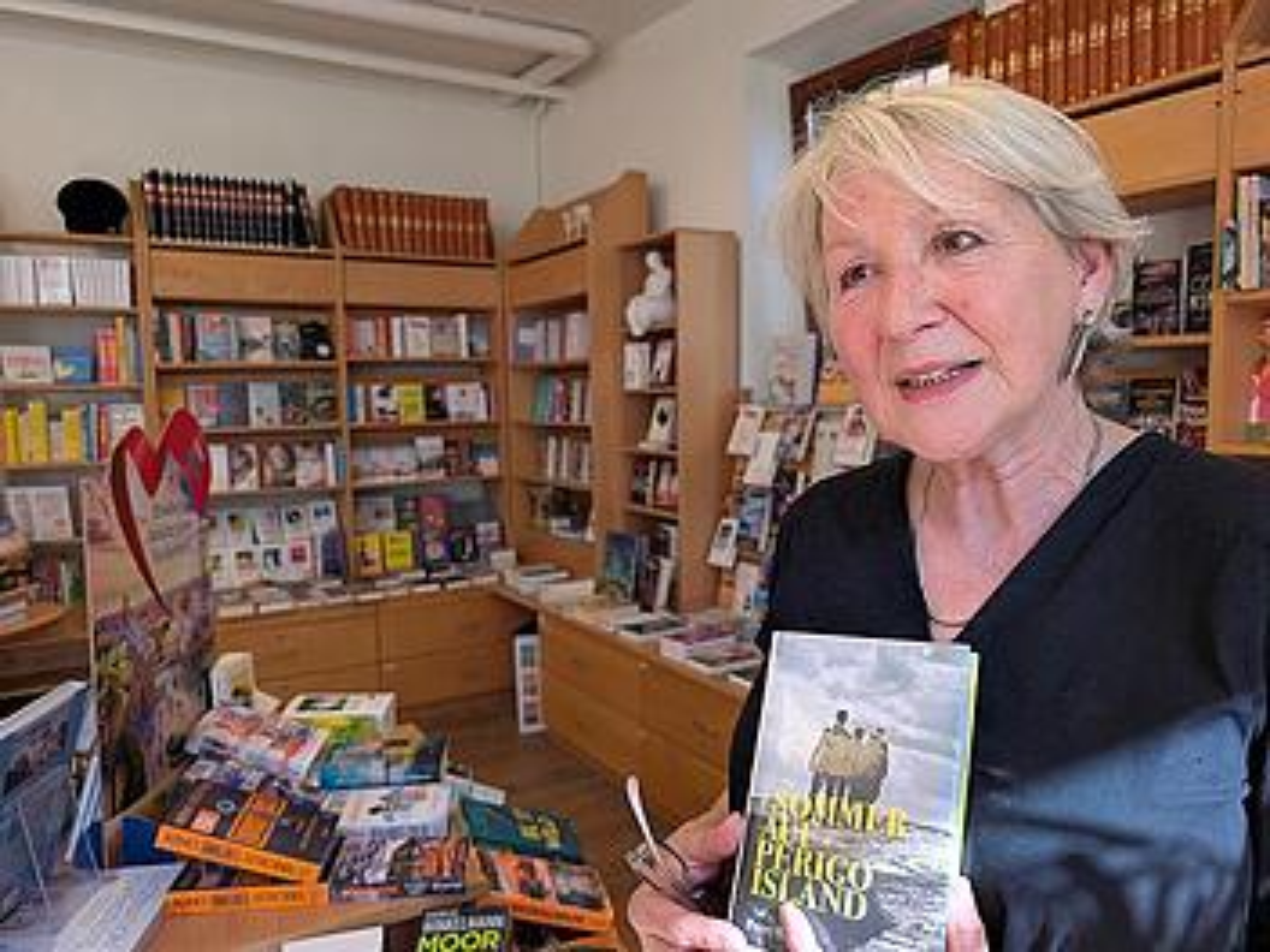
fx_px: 881
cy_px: 476
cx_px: 635
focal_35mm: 24
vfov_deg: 56.8
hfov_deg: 71.6
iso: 55
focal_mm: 6.9
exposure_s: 1/100
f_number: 1.68
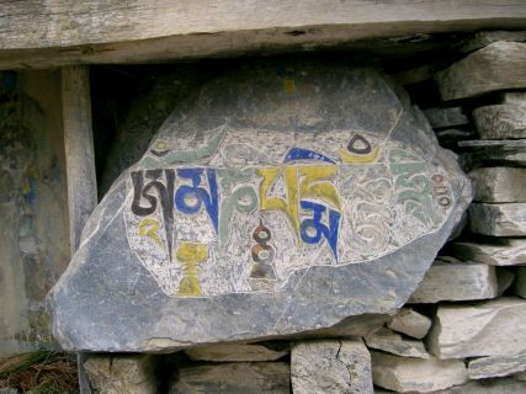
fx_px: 592
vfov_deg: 36.8
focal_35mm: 39
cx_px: 263
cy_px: 197
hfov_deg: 47.9
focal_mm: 8
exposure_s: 1/640
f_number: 2.8
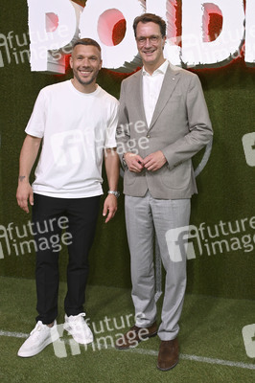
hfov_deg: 37.8
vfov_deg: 54.5
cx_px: 128
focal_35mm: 35
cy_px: 192
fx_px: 372
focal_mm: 35
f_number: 5
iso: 1600
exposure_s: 1/250
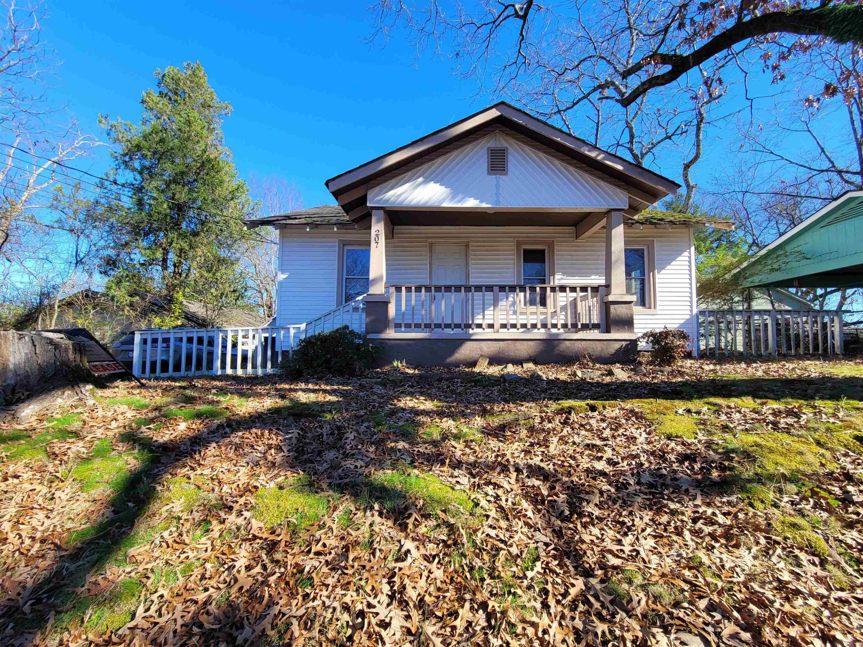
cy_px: 324
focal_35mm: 13
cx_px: 432
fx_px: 324
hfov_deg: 106.2
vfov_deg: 89.9
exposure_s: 1/622
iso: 50
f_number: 2.2
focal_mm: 2.2
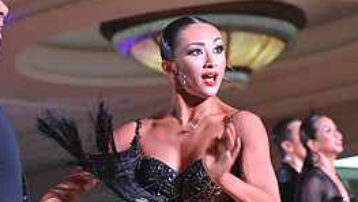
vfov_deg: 7.4
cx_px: 159
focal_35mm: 162
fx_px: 1538
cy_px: 317
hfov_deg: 13.3
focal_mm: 70
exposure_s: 1/400
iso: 5000
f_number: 4
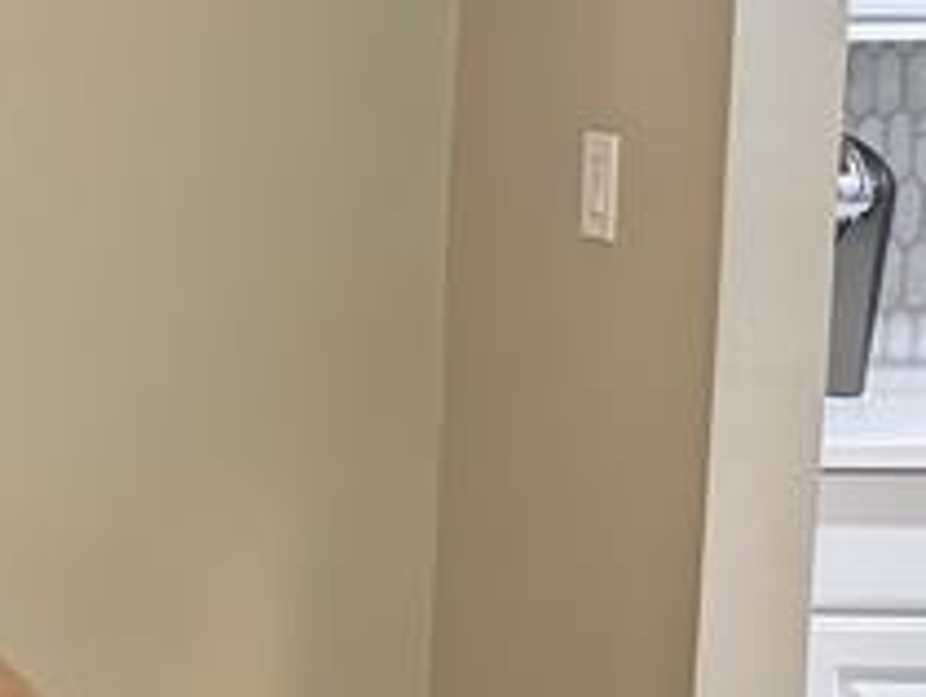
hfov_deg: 14.3
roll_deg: +0.2
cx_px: -869
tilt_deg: -8.0
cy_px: 318
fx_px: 3133
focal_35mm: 117
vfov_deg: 12.7
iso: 640
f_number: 1.78
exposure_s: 1/60
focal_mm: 6.76
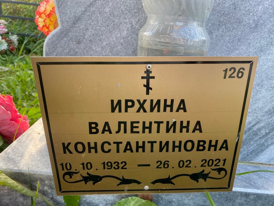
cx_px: 137
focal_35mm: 26
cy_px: 103
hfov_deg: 67.3
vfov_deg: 53.1
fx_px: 206
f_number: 1.8
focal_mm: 4.25
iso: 64
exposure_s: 1/122
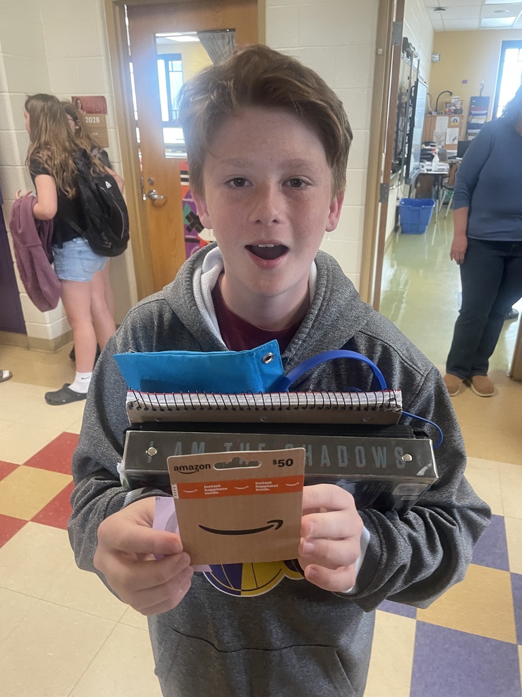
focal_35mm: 26
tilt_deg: -18.4
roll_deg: +1.4
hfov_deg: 53.1
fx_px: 523
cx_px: 261
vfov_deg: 67.3
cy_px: 348
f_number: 1.6
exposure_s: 1/60
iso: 320
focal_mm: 4.2
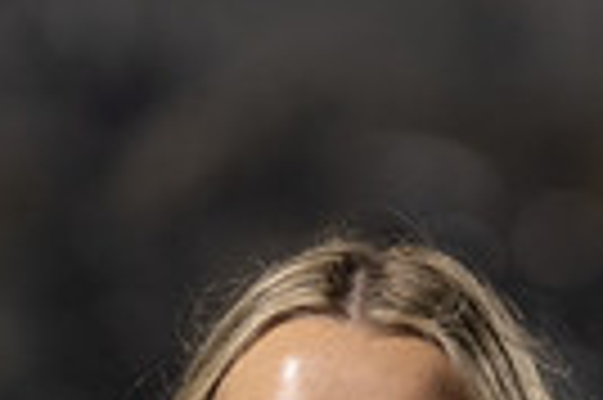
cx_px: 684
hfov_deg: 3.2
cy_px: 721
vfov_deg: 2.1
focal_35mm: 642
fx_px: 10740
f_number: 2.8
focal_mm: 148
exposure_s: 1/500
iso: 1000
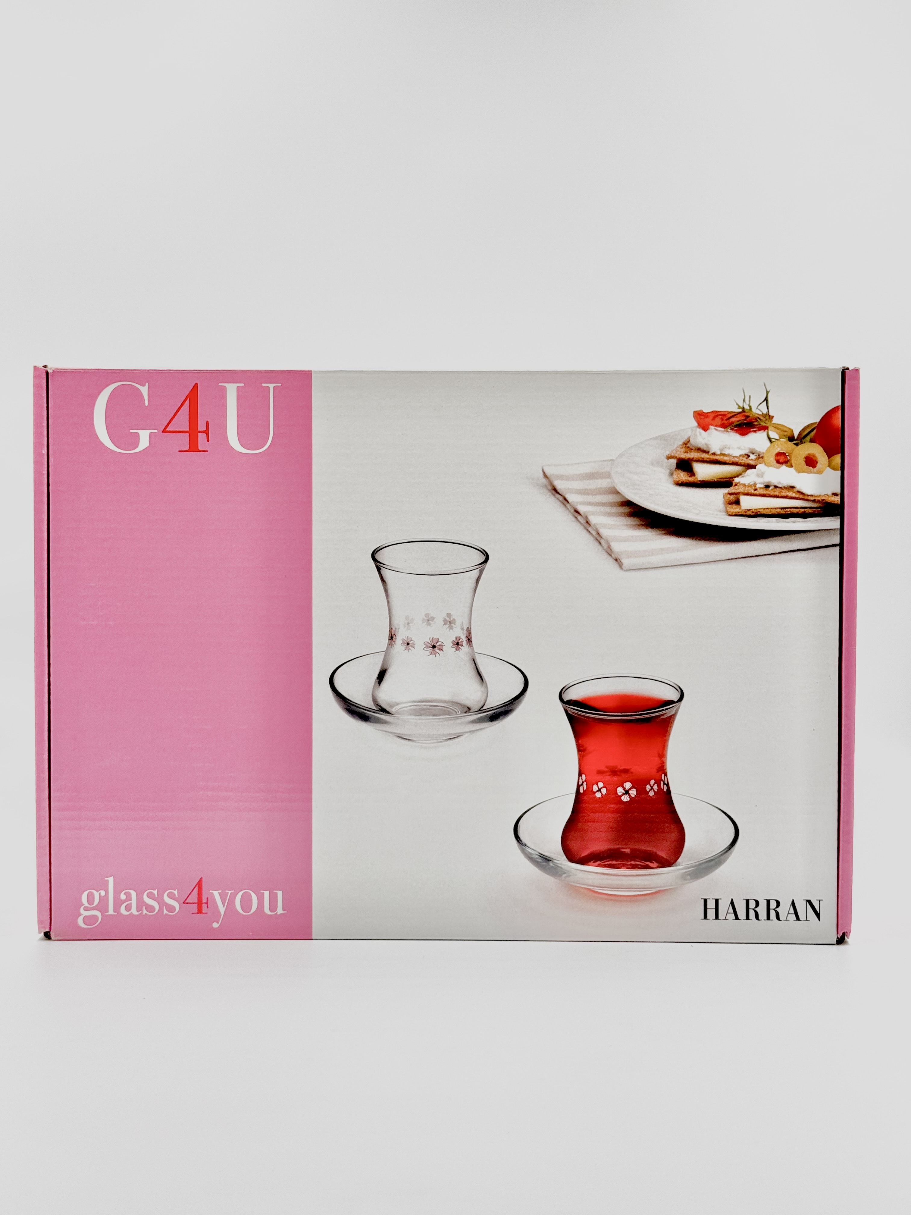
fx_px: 1684
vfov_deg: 39.7
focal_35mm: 48
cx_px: 456
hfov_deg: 30.3
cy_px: 608
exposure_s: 1/503
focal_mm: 6.76
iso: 64
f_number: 1.78
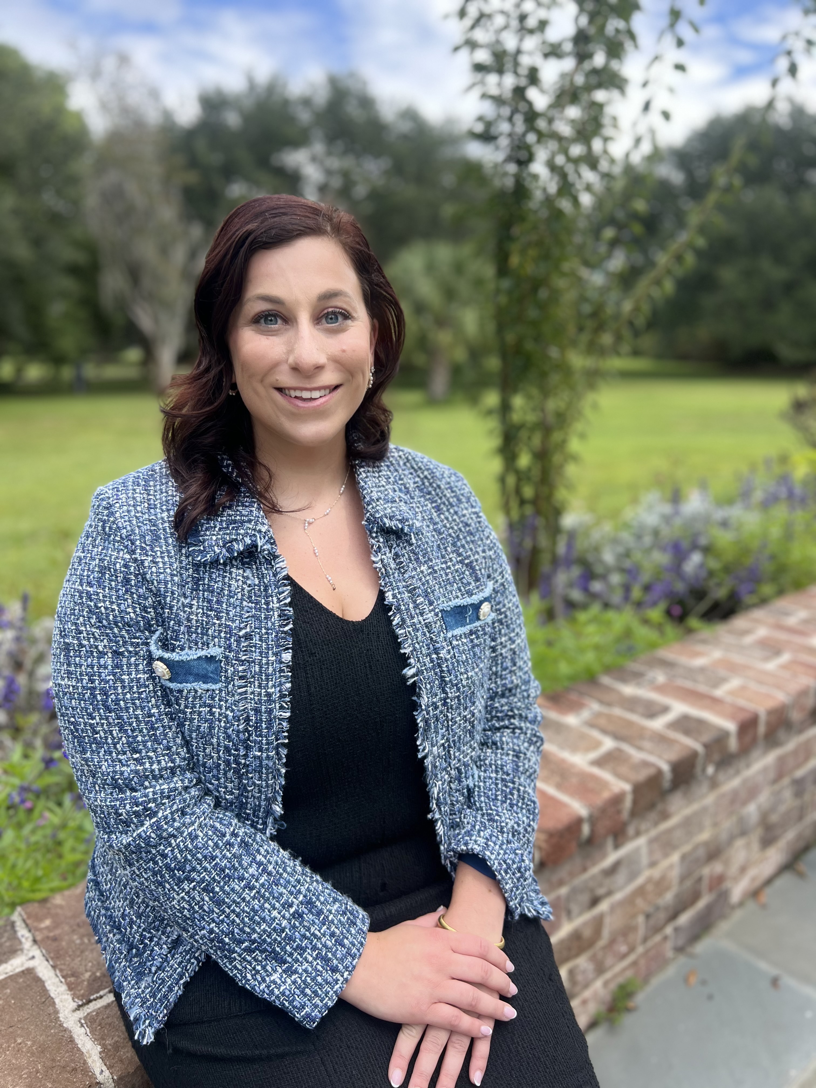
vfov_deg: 67.3
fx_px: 817
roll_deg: +0.0
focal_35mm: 26
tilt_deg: -13.3
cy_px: 544
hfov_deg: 53.1
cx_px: 408
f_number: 1.5
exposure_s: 1/932
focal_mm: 5.7
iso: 50
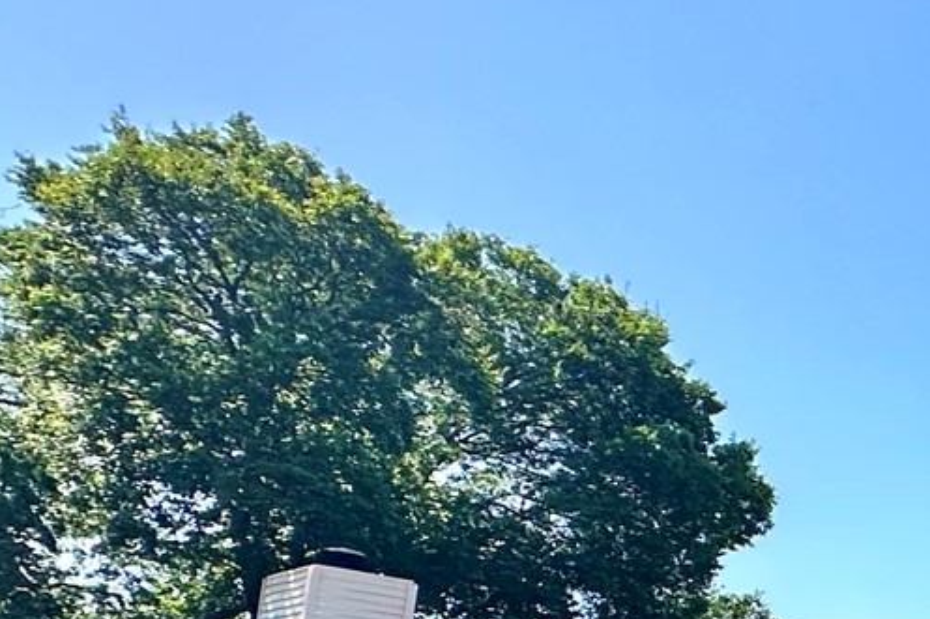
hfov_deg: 19.1
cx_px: 1867
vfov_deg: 20.9
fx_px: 1549
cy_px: 763
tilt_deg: +7.5
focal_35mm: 60
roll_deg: -1.8
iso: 50
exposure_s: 1/1024
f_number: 2.2
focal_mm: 2.22
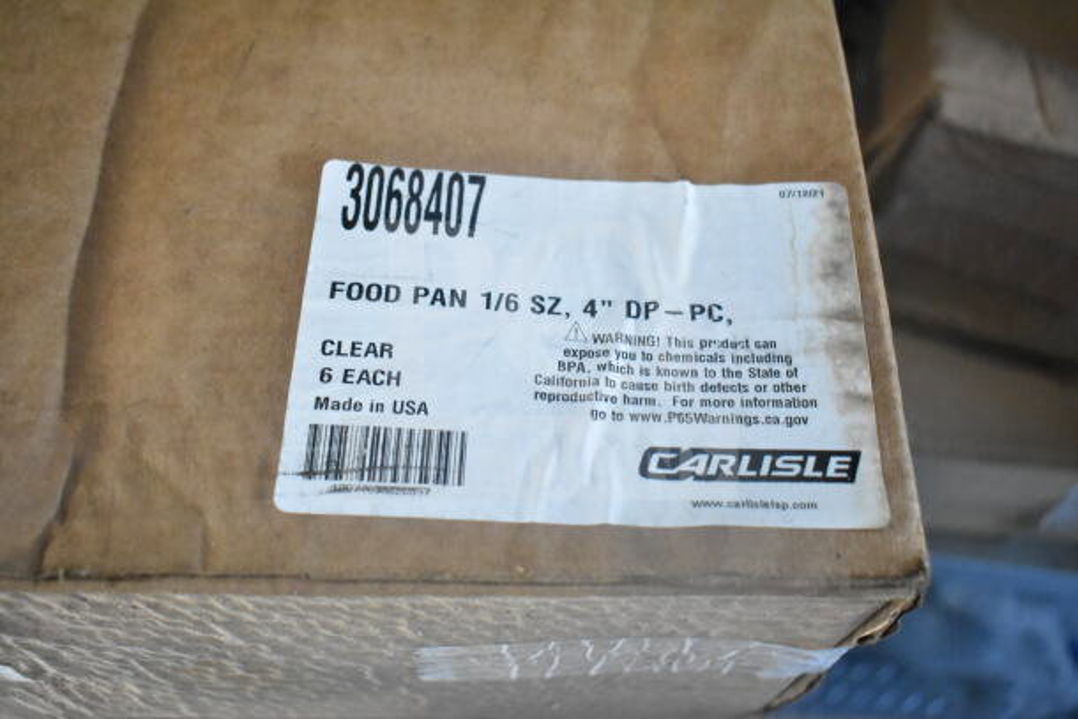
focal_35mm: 38
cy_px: 360
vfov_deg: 35.5
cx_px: 539
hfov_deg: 51.3
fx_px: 1123
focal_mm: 25
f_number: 4
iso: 5600
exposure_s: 1/40
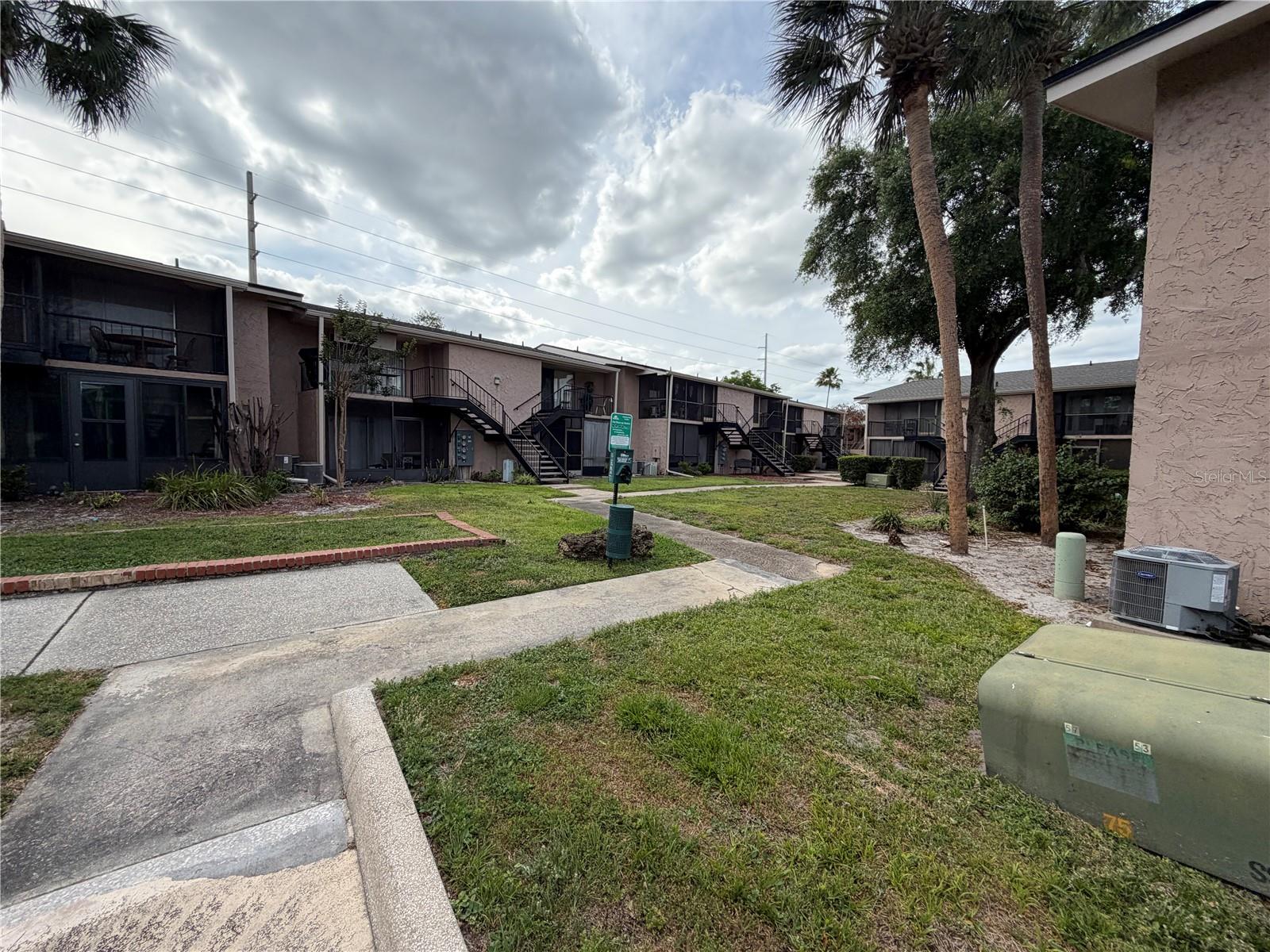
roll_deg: -1.8
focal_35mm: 14
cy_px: 476
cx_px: 635
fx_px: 514
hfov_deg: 102.1
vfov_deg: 85.7
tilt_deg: -3.2
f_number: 2.2
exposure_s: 1/770
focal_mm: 2.22
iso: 25
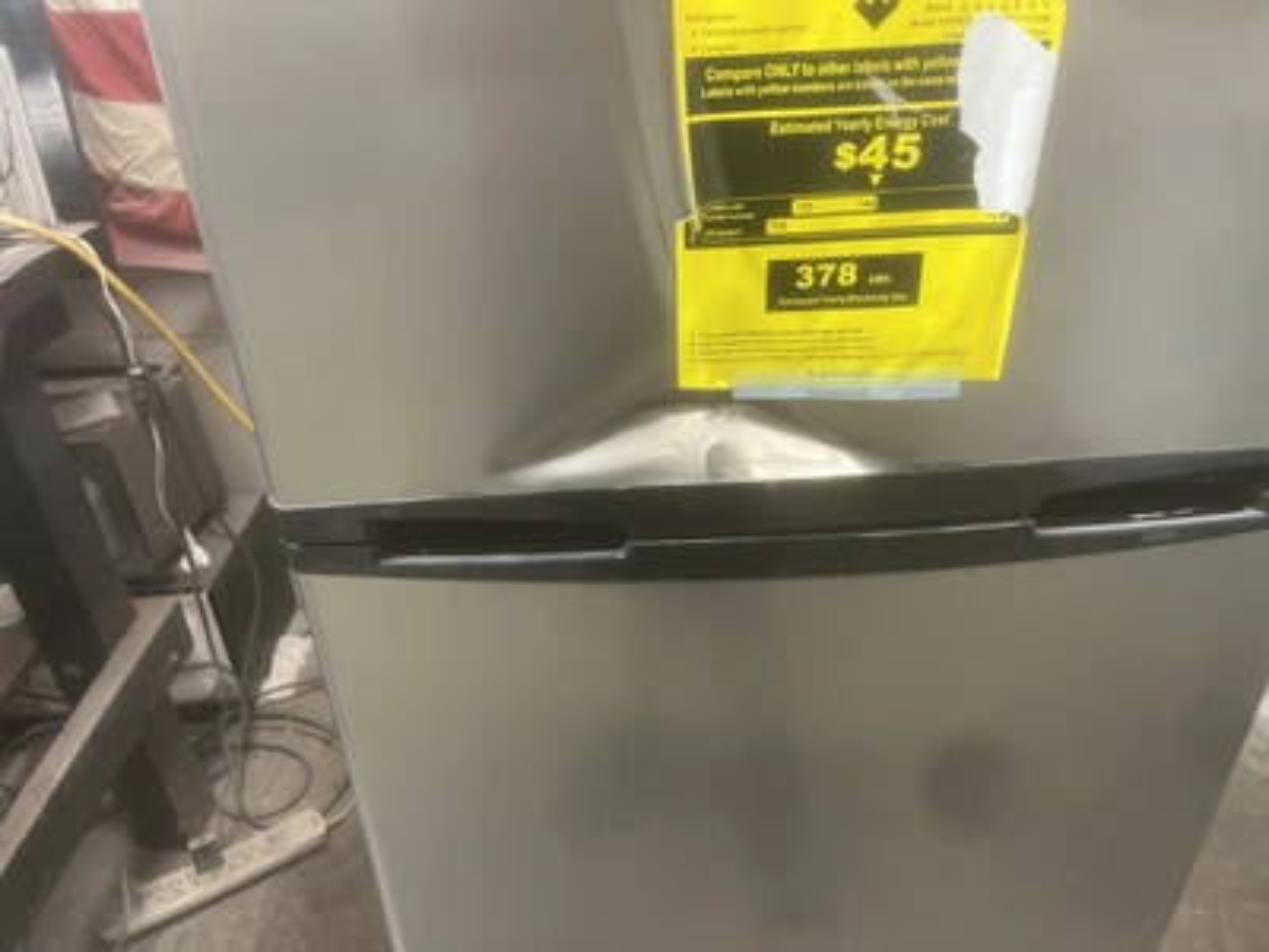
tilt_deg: -31.2
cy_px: 476
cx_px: 634
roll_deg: +3.7
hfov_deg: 67.3
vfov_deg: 53.1
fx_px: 953
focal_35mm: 26
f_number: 1.6
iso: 250
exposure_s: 1/60
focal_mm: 5.1
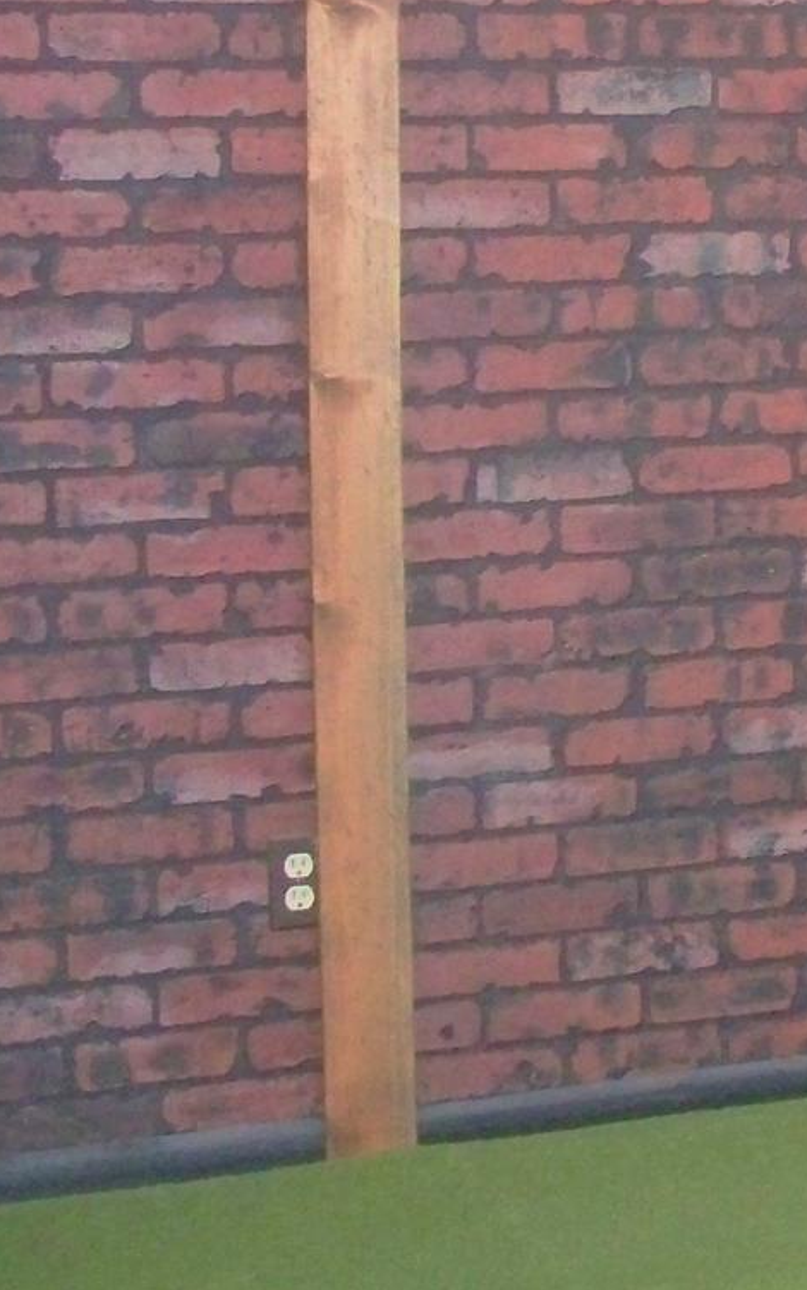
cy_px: 225
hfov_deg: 11.7
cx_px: 1447
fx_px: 3656
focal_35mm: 104
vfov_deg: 19.8
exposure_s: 1/30
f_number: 2.8
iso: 400
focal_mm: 7.54
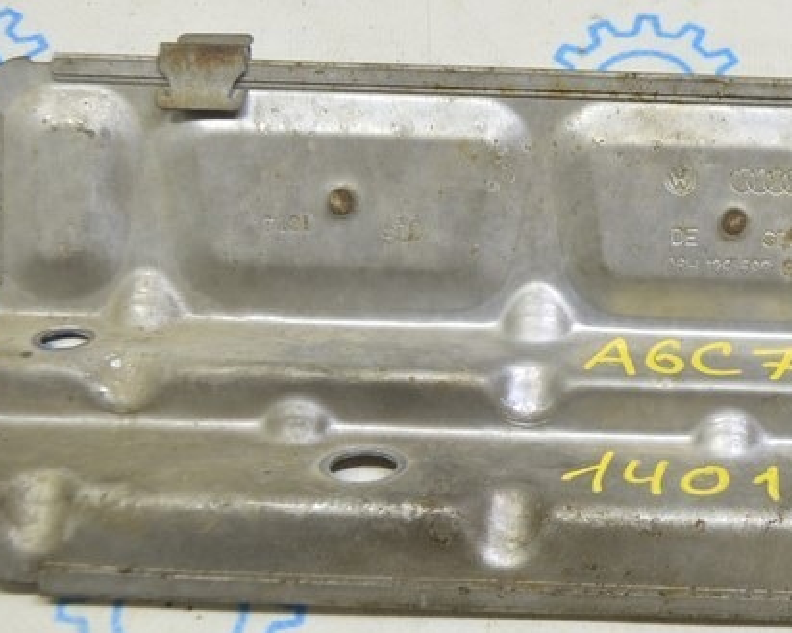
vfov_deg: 16.9
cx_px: 777
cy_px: 315
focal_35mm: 91
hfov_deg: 20.4
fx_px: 2132
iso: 400
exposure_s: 1/20
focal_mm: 26
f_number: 5.6
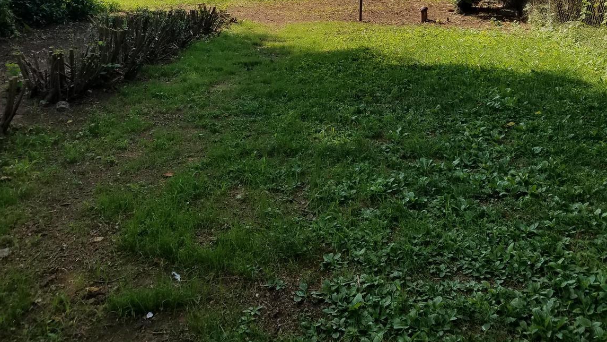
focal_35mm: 38
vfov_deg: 29.1
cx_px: 302
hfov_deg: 52.8
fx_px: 612
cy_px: -5
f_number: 1.7
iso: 50
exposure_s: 1/3472
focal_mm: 4.2
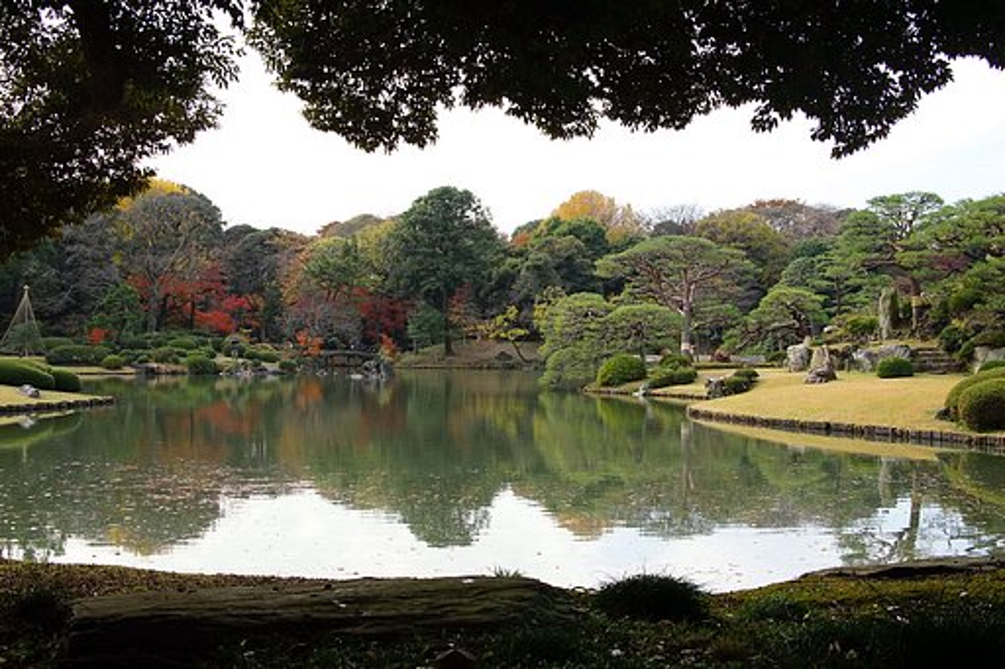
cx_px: 502
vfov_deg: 32.6
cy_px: 334
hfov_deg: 47.4
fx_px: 1144
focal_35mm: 41
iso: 1250
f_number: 8
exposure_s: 1/640
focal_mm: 41
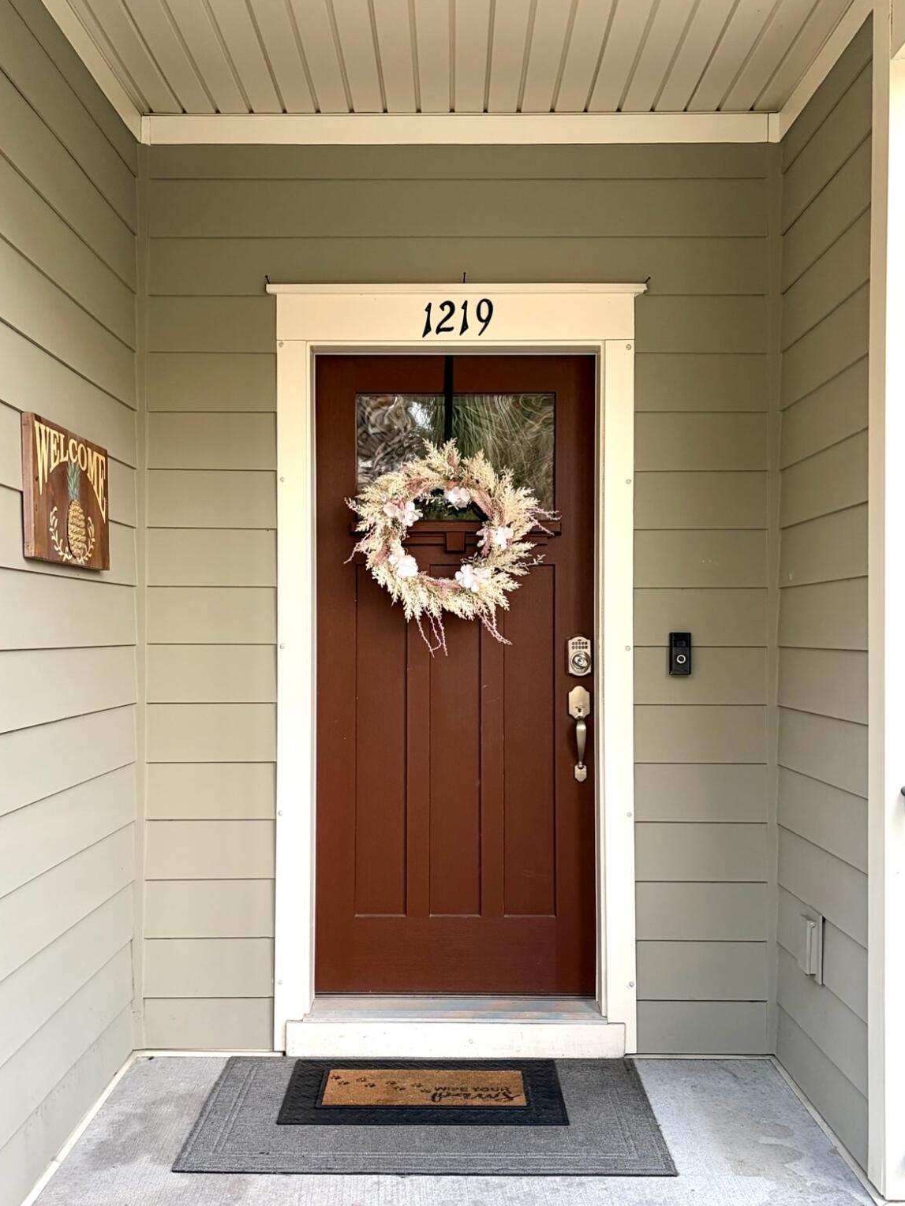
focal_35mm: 34
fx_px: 1185
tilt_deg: -1.2
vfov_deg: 53.8
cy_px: 670
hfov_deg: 41.8
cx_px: 433
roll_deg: -0.4
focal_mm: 5.96
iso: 160
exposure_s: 1/60
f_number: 1.6
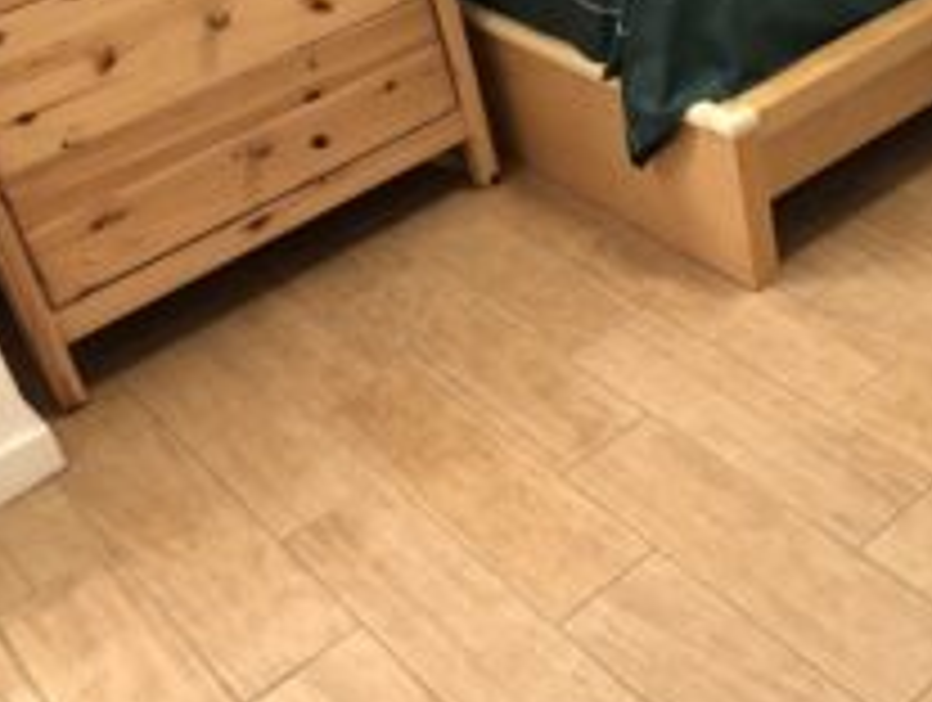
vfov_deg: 26.6
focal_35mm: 54
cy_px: 140
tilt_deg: -31.1
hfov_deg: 34.1
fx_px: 1456
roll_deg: +6.6
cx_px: 788
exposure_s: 1/15
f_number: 1.8
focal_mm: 3.99
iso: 80
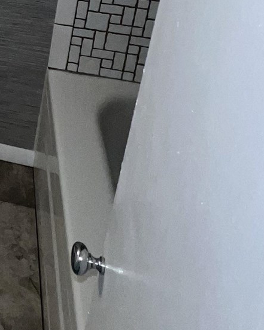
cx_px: -202
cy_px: -78
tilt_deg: -21.0
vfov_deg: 29.7
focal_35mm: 53
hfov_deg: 20.7
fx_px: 518
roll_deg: +0.6
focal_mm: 1.57
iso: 50
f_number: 1.8
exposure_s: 1/122
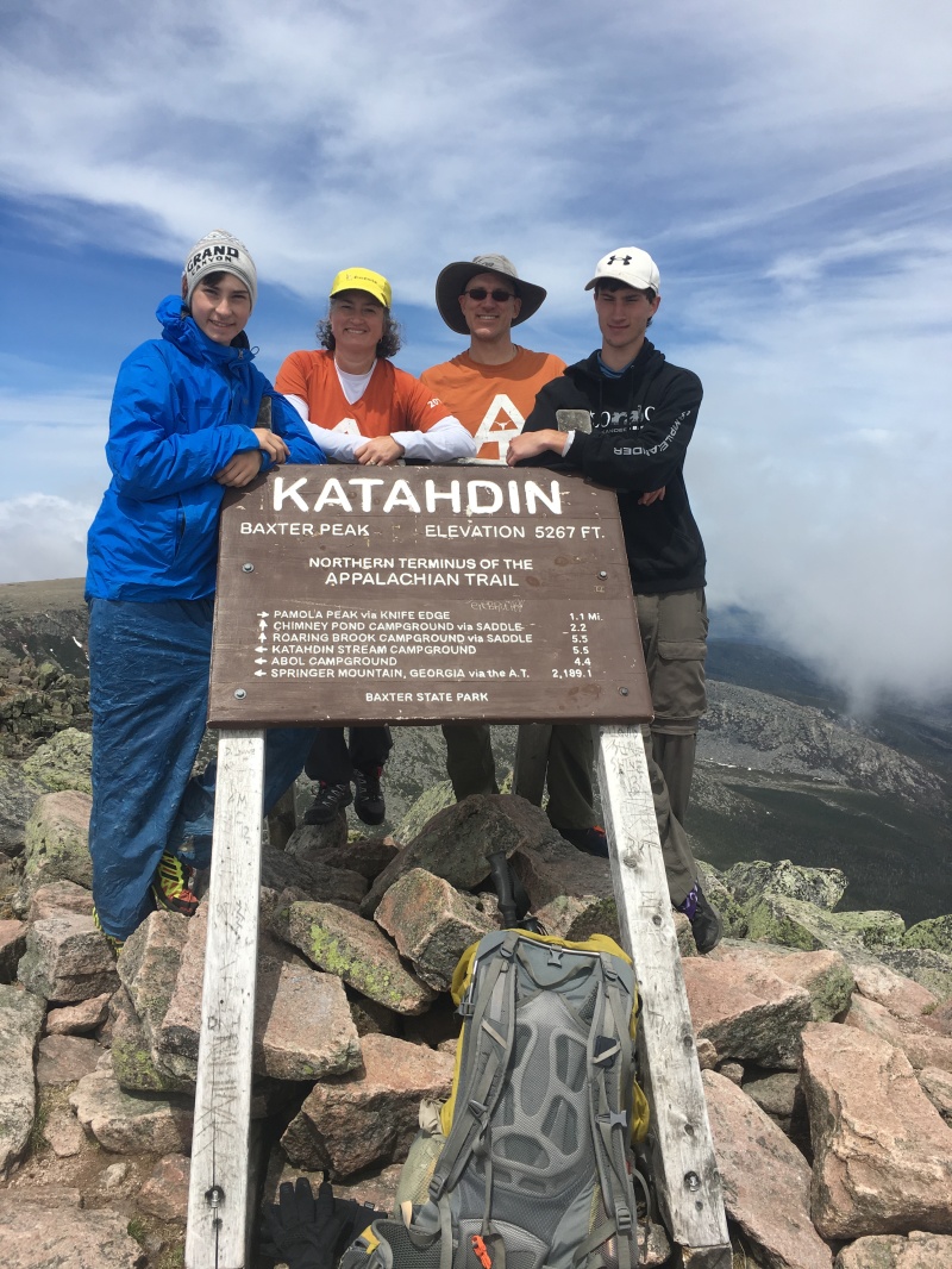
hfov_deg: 48.2
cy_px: 634
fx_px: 1063
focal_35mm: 29
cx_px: 476
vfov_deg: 61.6
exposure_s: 1/2481
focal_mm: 4.15
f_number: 2.2
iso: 25
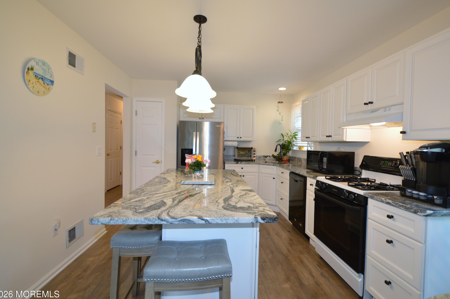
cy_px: 149
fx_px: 200
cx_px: 226
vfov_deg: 73.6
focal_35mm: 16
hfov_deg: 96.8
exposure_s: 1/60
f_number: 4
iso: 400
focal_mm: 10
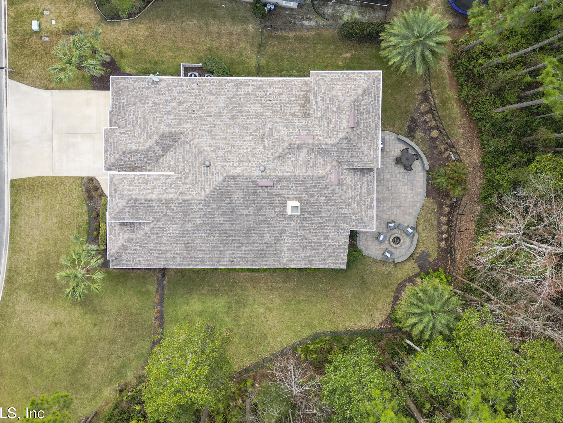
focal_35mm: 30
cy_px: 173
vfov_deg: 46.6
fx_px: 488
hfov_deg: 59.9
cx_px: 261
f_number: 1.7
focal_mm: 6.72
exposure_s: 1/800
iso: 100
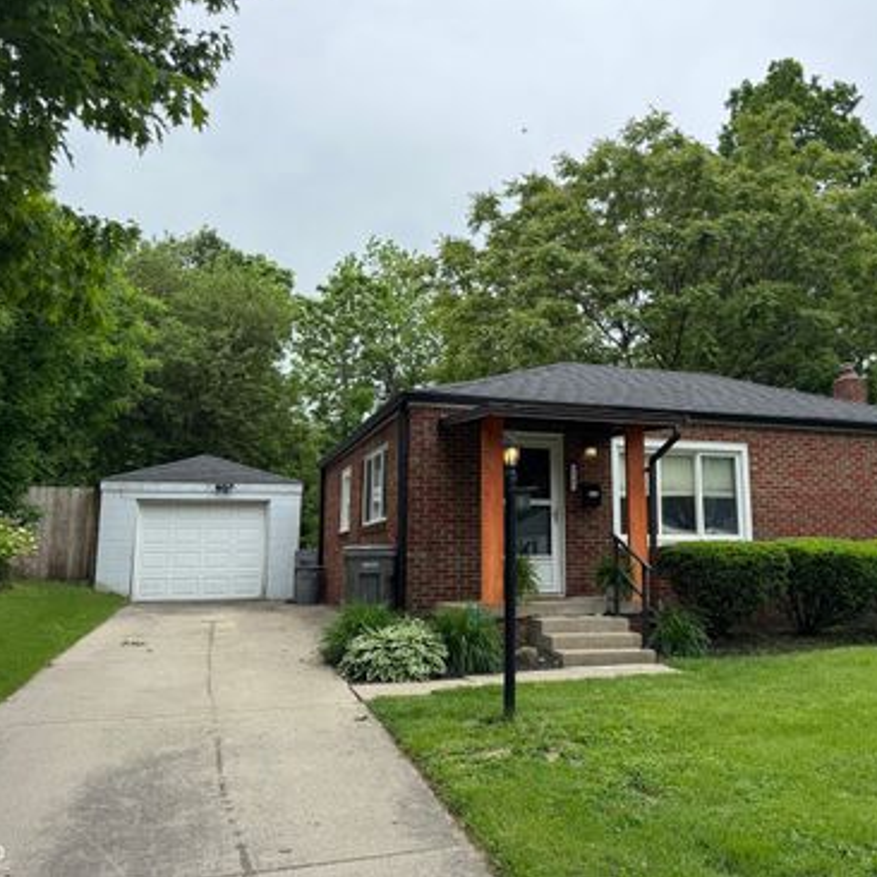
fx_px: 831
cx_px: 551
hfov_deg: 55.0
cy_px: 430
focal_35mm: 29
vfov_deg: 55.6
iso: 80
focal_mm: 6.76
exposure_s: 1/1524
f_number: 1.78
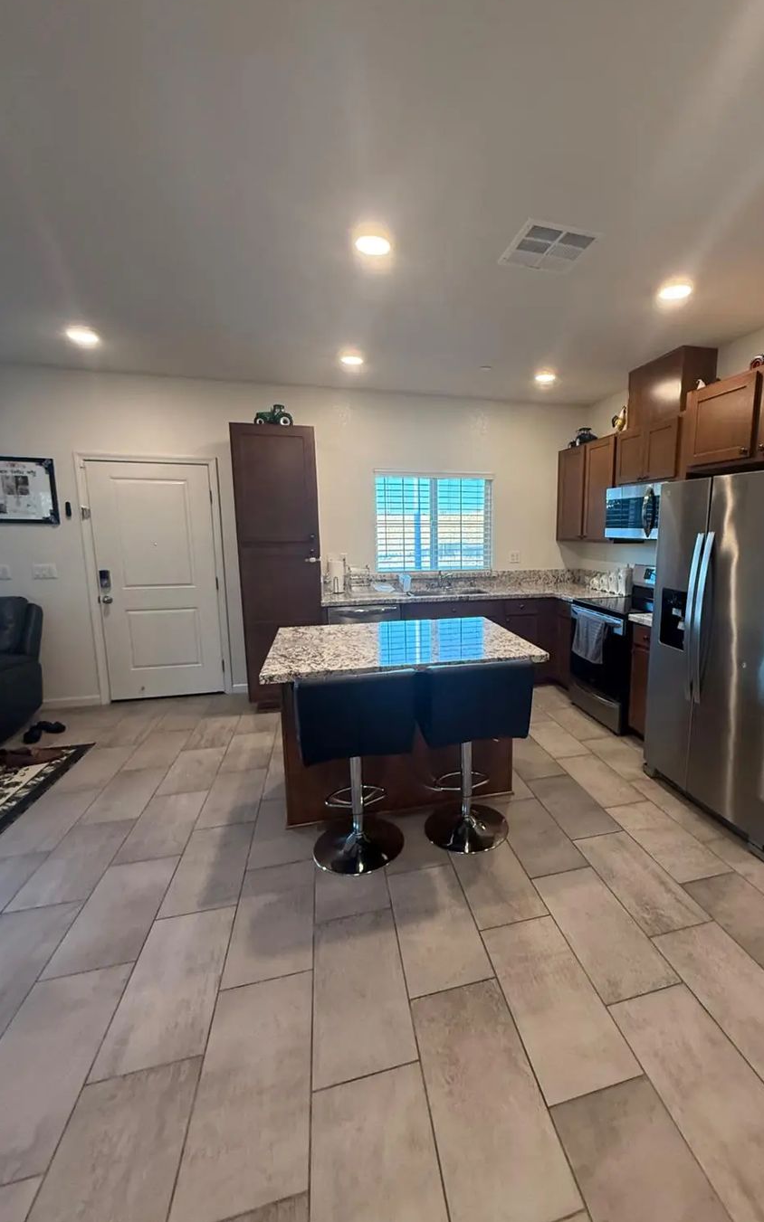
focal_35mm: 15
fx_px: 500
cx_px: 462
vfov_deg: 101.5
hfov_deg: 73.9
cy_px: 607
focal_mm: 2.22
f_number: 2.2
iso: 400
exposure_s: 1/120
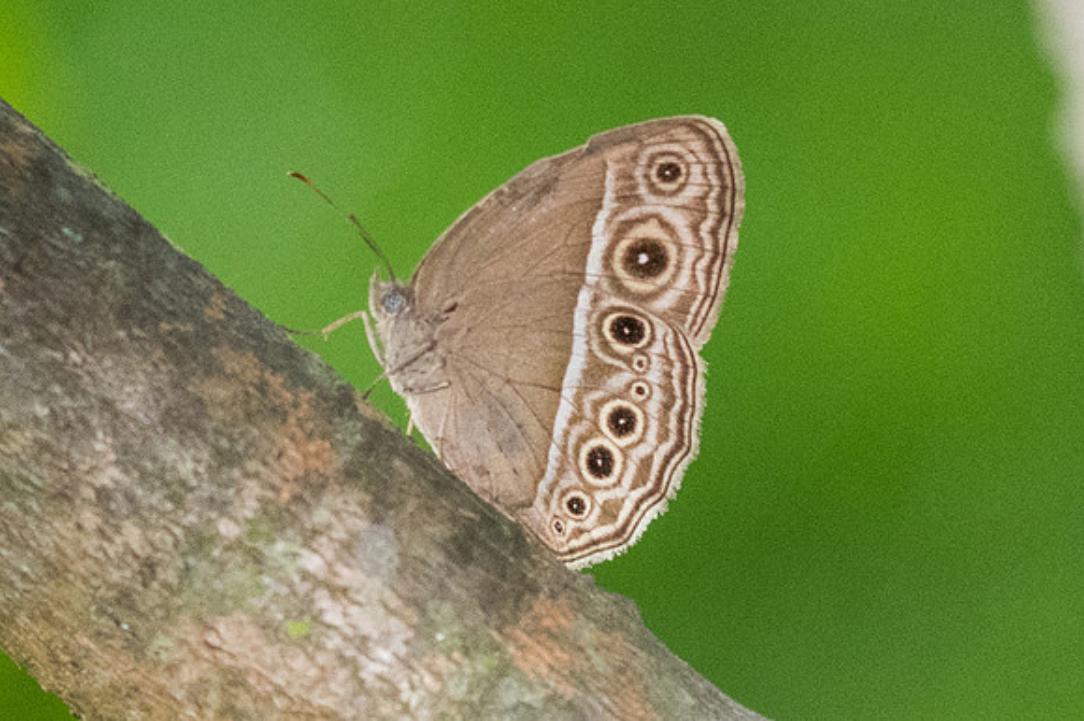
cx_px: 542
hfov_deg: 2.3
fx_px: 26967
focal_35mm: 896
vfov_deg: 1.5
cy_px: 301
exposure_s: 1/320
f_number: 5.6
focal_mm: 195
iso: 1600
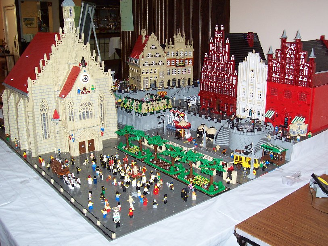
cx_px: 164
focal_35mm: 37
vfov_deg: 38.7
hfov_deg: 50.1
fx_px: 351
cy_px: 123
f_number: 2.8
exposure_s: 1/60
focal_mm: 5.6
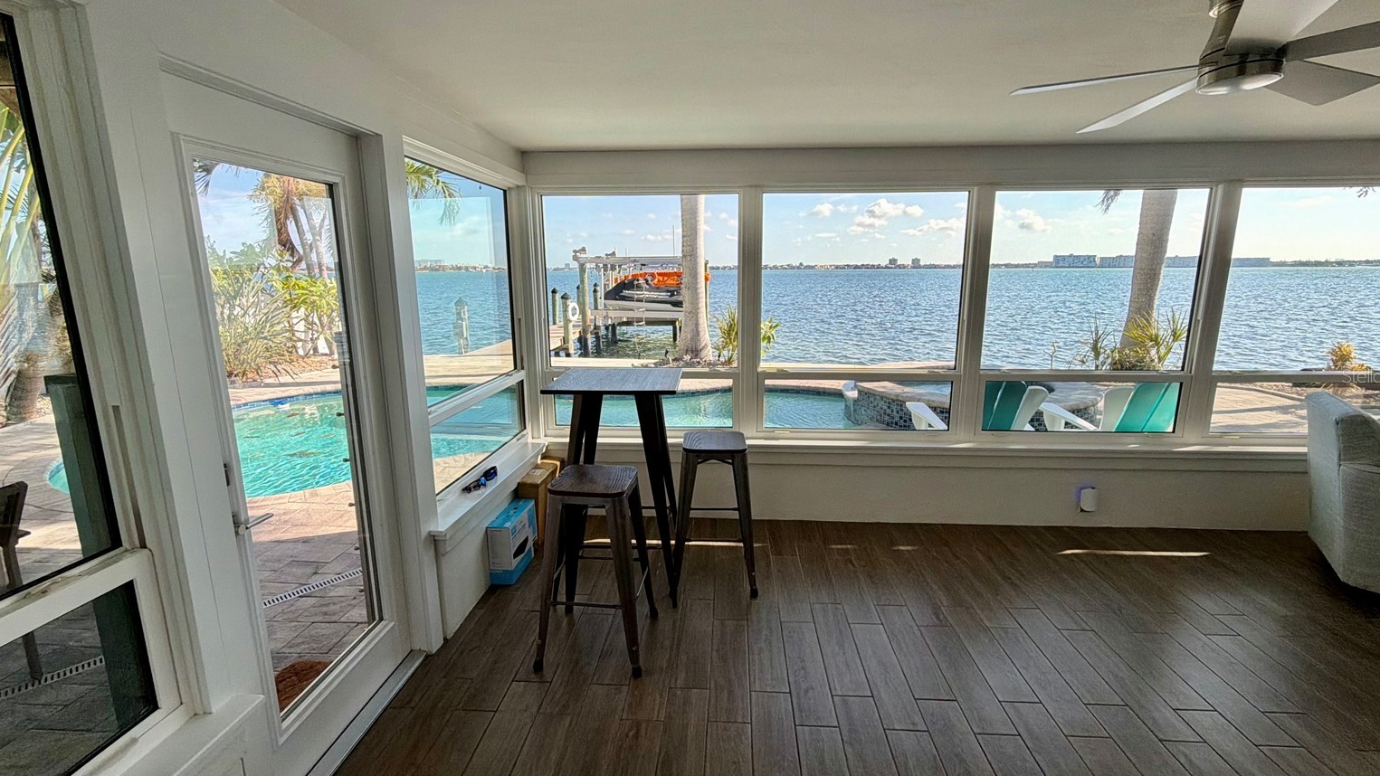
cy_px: 375
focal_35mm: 16
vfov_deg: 67.1
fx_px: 586
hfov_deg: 99.4
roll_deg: +0.3
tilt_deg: -10.8
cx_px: 703
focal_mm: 2.22
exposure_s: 1/442
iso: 64
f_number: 2.2
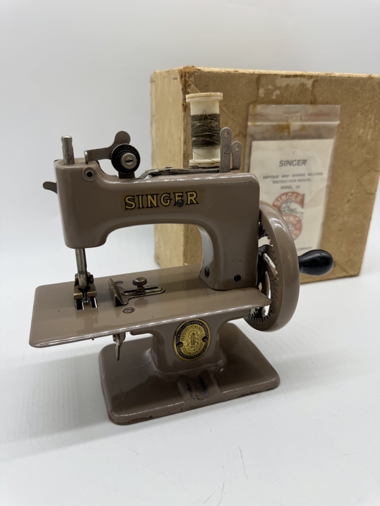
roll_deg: +1.2
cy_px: 253
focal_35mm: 24
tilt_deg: -19.5
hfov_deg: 56.8
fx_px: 351
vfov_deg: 71.6
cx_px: 190
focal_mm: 6.76
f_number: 1.78
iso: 80
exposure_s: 1/522
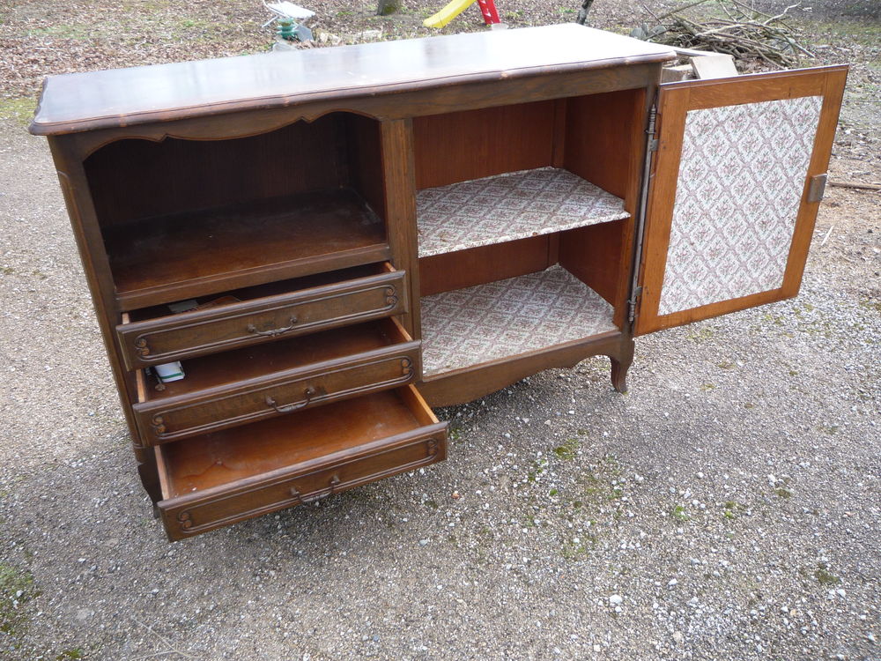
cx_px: 440
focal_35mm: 30
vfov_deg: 46.8
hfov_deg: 60.0
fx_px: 764
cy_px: 330
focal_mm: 5.2
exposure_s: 1/100
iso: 100
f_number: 3.5
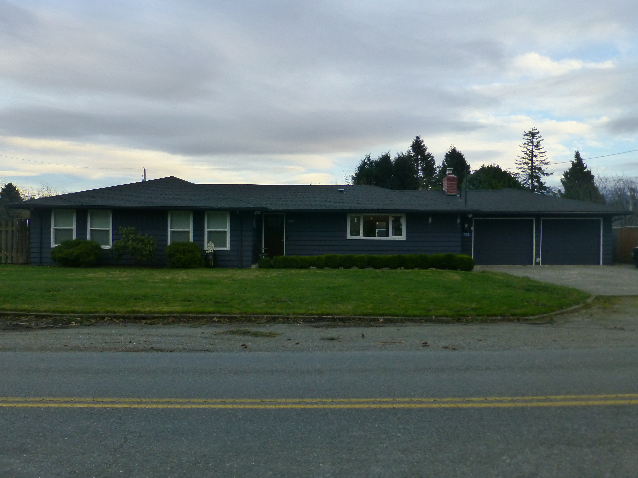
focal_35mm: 30
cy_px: 239
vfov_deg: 46.8
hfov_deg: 60.0
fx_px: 553
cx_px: 319
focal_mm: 5.4
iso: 160
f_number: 3.6
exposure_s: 1/250
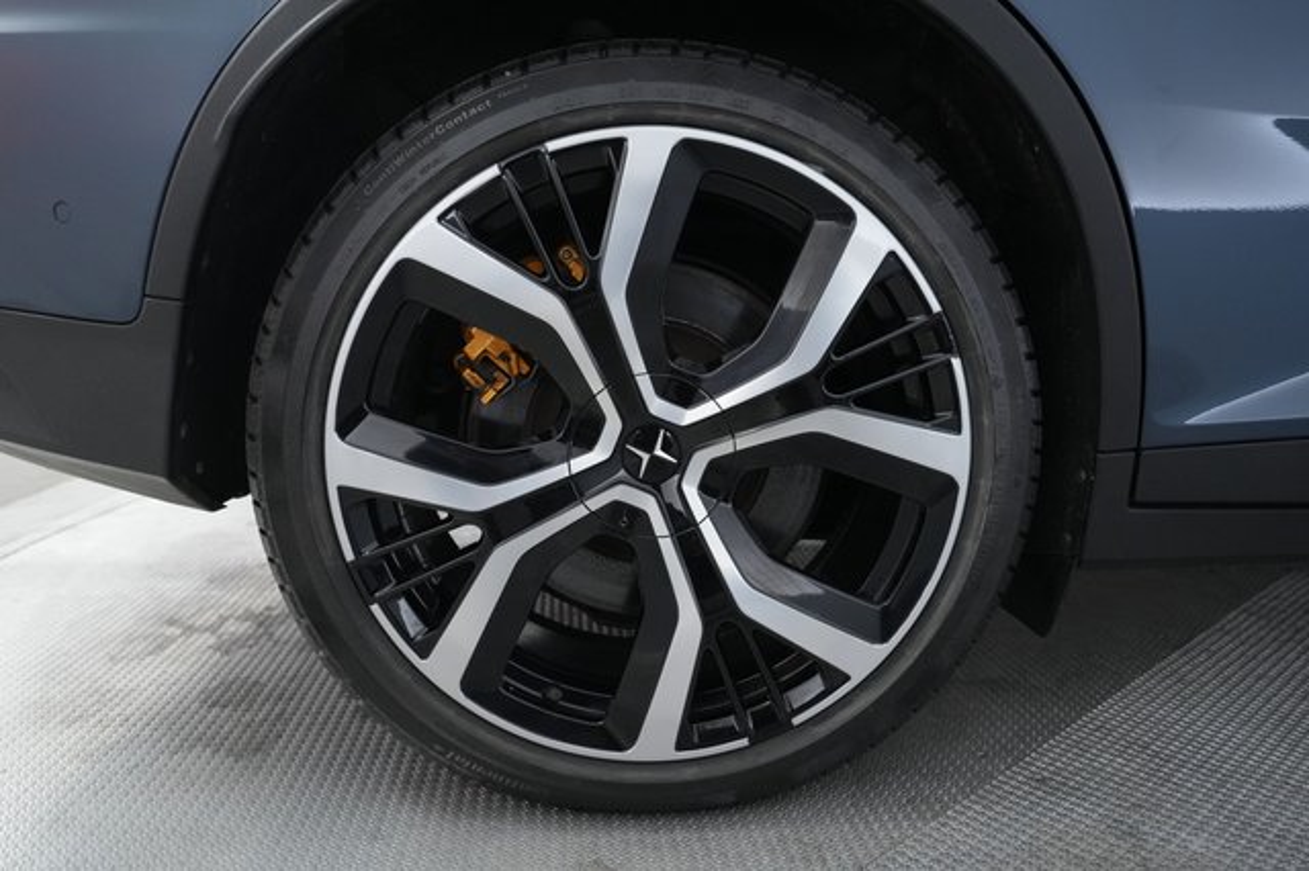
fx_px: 872
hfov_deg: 73.8
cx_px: 654
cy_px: 436
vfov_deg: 53.1
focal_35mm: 24
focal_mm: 24
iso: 4000
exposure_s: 1/125
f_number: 4
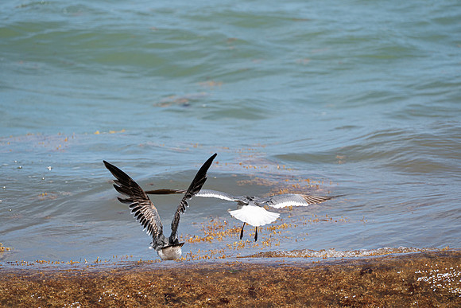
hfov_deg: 5.2
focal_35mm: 400
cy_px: 154
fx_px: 5123
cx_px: 230
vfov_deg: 3.4
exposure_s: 1/1250
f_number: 10
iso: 640
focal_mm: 400
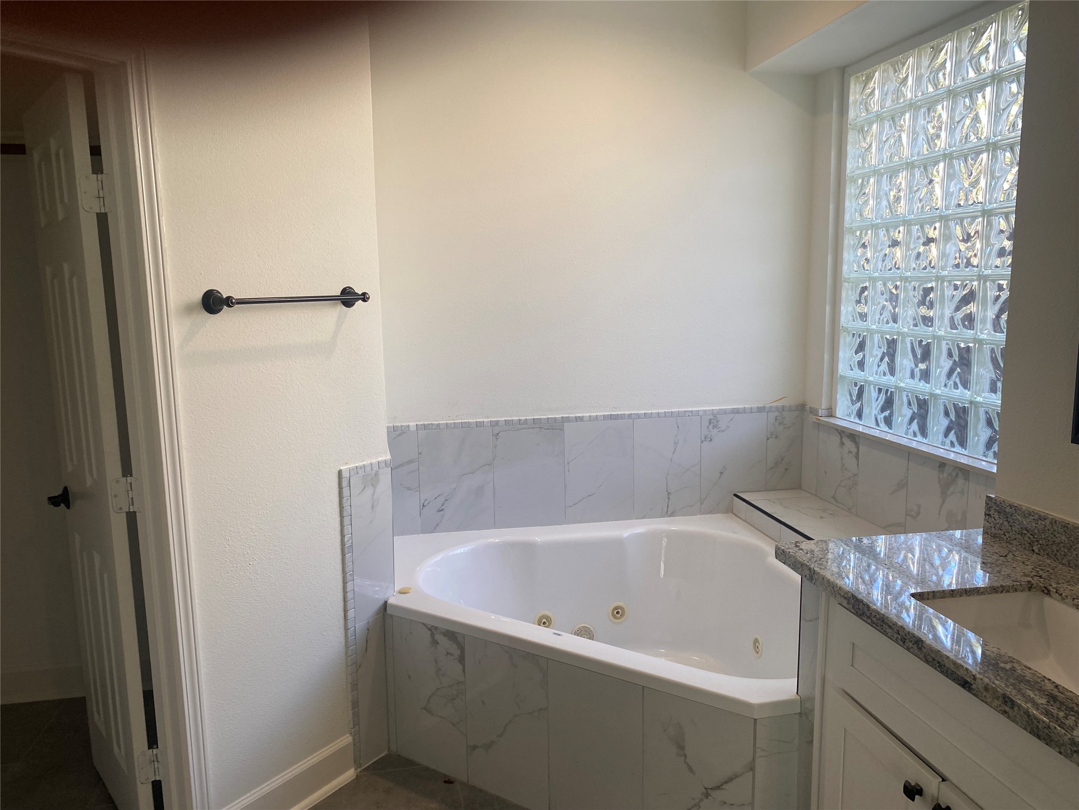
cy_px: 405
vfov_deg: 53.1
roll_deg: +0.7
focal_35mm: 26
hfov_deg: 67.3
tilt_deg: -8.0
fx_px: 810
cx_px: 540
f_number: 1.8
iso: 64
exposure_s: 1/120
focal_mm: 4.25
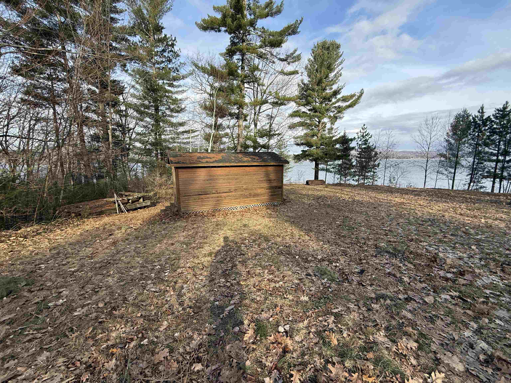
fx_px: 207
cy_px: 192
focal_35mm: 14
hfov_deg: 102.1
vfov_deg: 85.7
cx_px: 256
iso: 64
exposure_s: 1/579
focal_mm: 2.22
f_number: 2.2
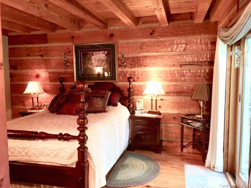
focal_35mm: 29
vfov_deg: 48.2
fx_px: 210
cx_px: 126
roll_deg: +0.9
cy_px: 94
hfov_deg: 61.7
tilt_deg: -3.6
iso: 100
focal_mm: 4.15
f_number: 2.2
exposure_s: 1/8
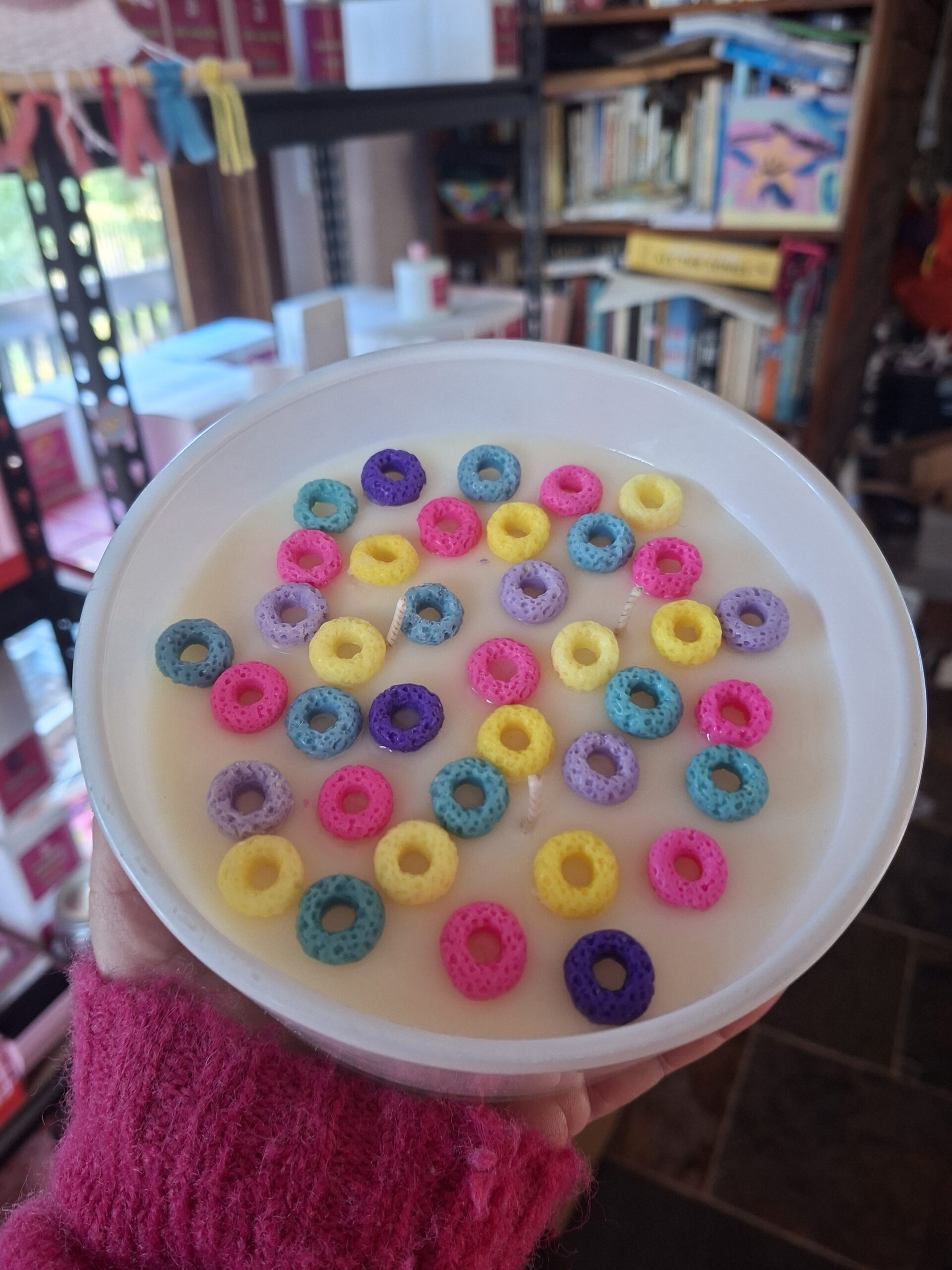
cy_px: 635
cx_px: 476
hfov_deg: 58.9
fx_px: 843
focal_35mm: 23
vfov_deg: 73.9
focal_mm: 5.54
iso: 250
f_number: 1.8
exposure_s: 1/33
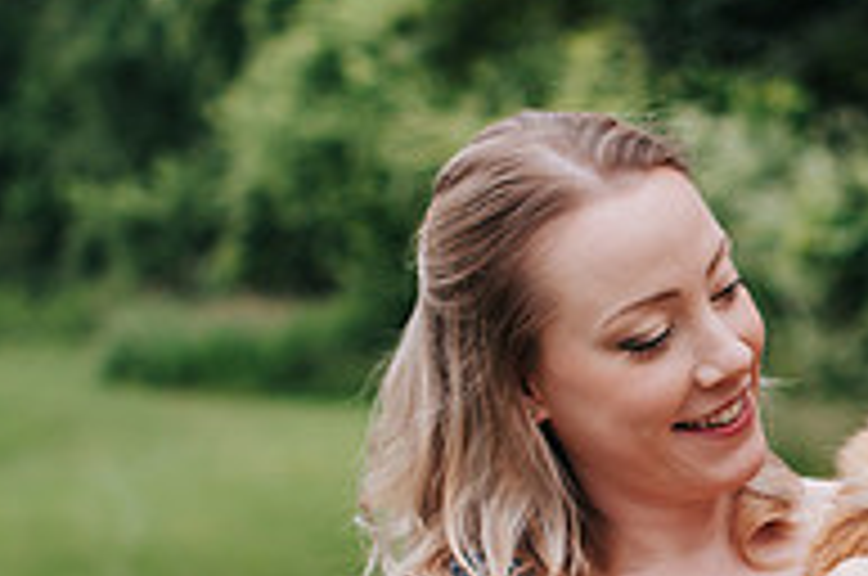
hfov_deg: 12.1
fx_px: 4020
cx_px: 957
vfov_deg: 8.1
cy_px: 581
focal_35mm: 167
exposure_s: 1/400
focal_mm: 50
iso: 250
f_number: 3.2
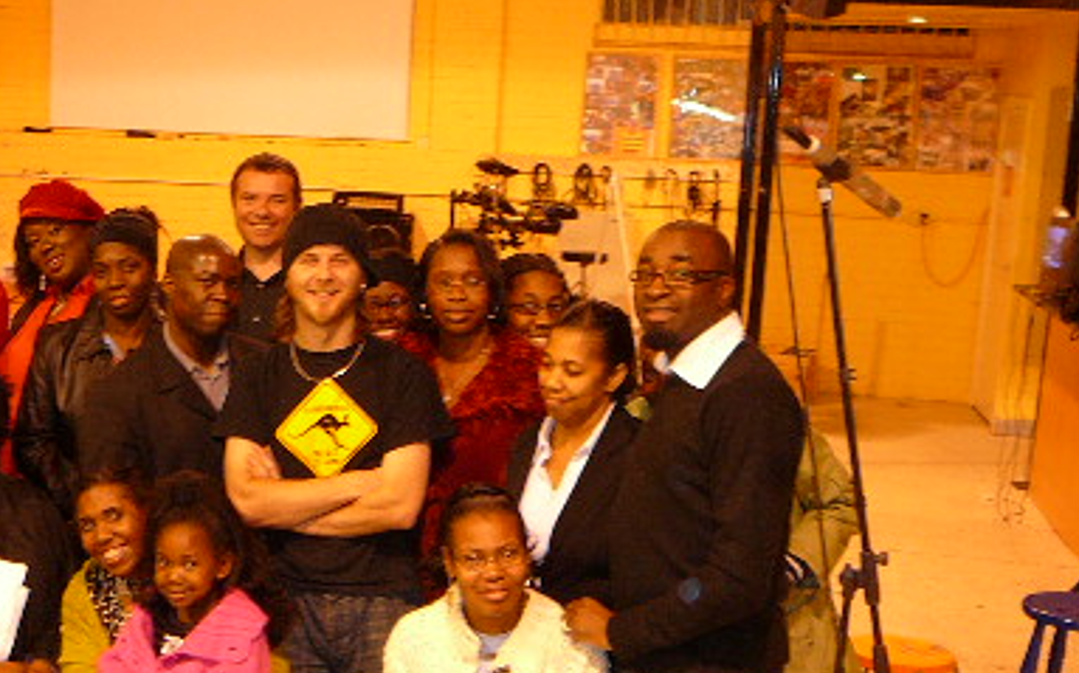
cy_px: 442
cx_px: 203
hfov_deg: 32.0
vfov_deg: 20.9
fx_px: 1822
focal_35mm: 62
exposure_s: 1/13
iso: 100
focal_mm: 5.2
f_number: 2.8
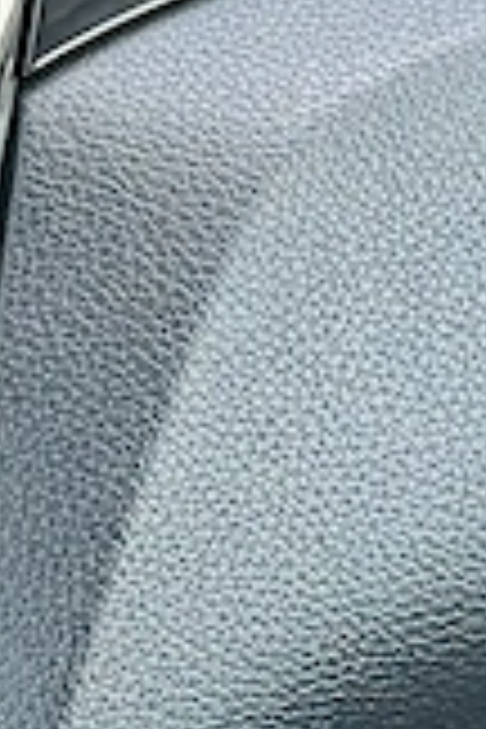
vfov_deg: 8.4
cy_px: 333
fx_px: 4981
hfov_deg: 5.4
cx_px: -729
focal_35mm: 246
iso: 100
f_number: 1.78
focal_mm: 6.86
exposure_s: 1/167
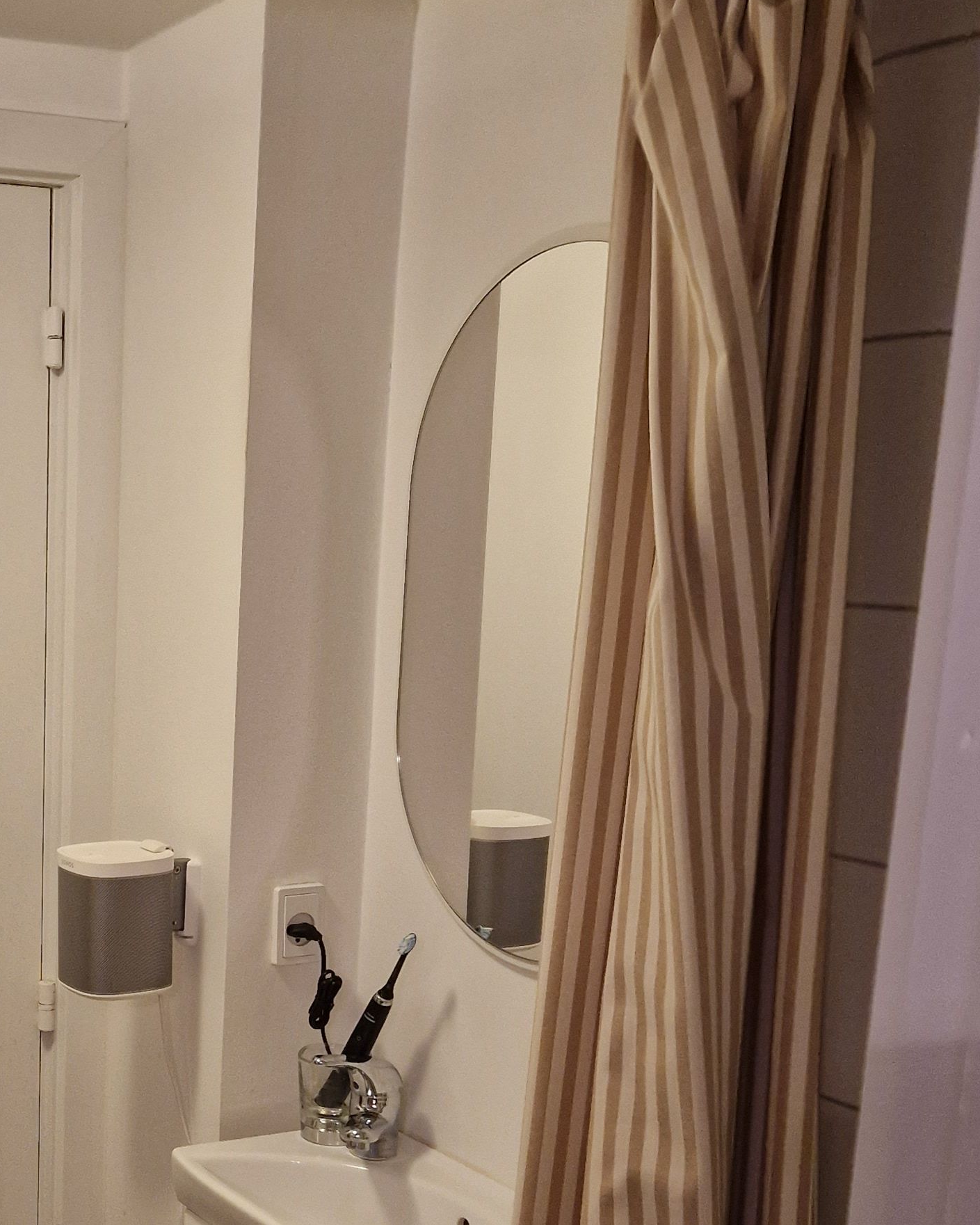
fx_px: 1849
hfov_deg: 27.9
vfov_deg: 35.5
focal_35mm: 51
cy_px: 973
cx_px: -1
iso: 200
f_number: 1.8
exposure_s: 1/100
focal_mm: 5.4
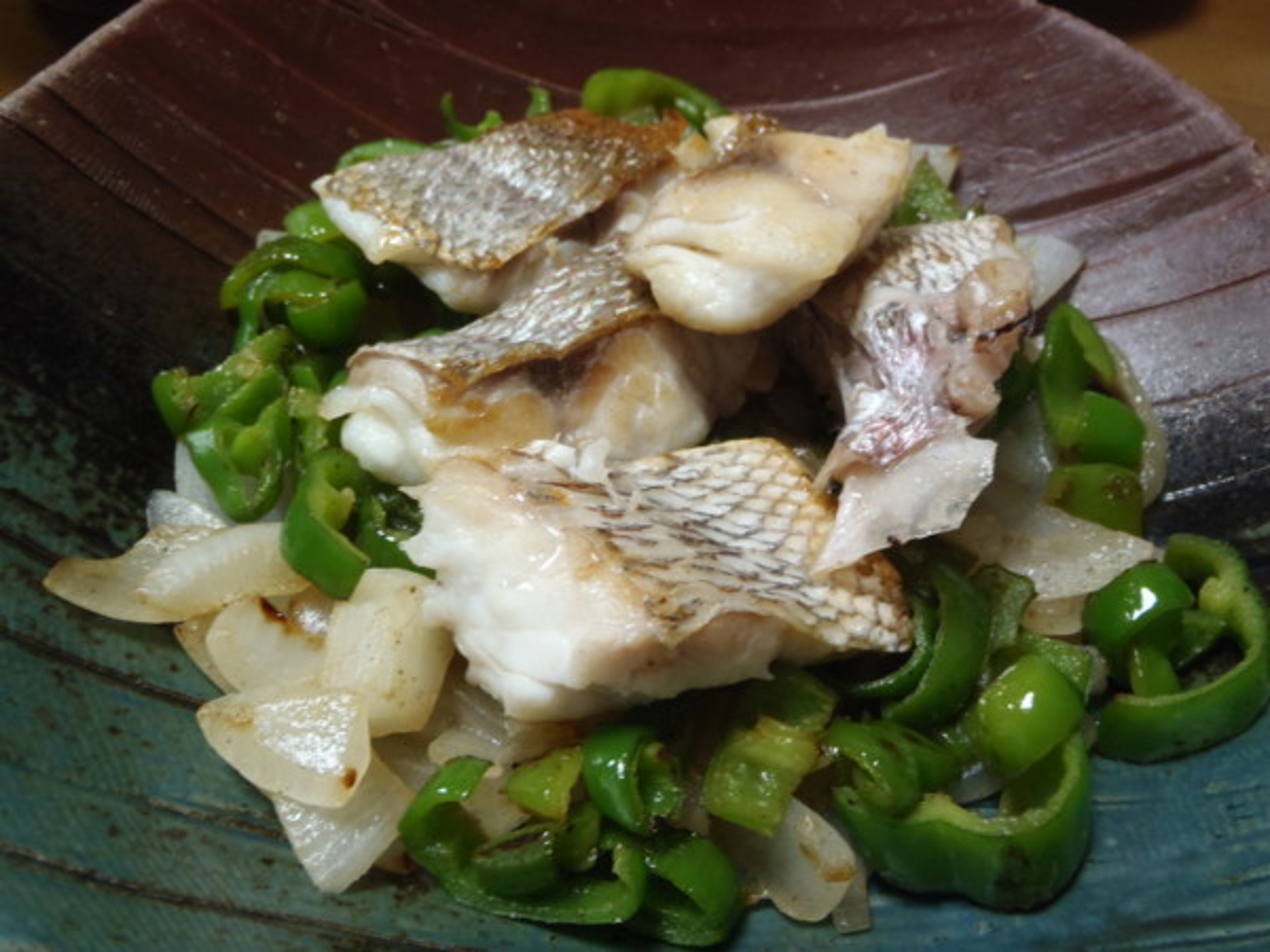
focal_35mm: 28
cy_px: 476
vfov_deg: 49.7
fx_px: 1027
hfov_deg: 63.4
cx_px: 635
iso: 200
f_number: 3.9
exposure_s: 1/8
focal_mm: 5
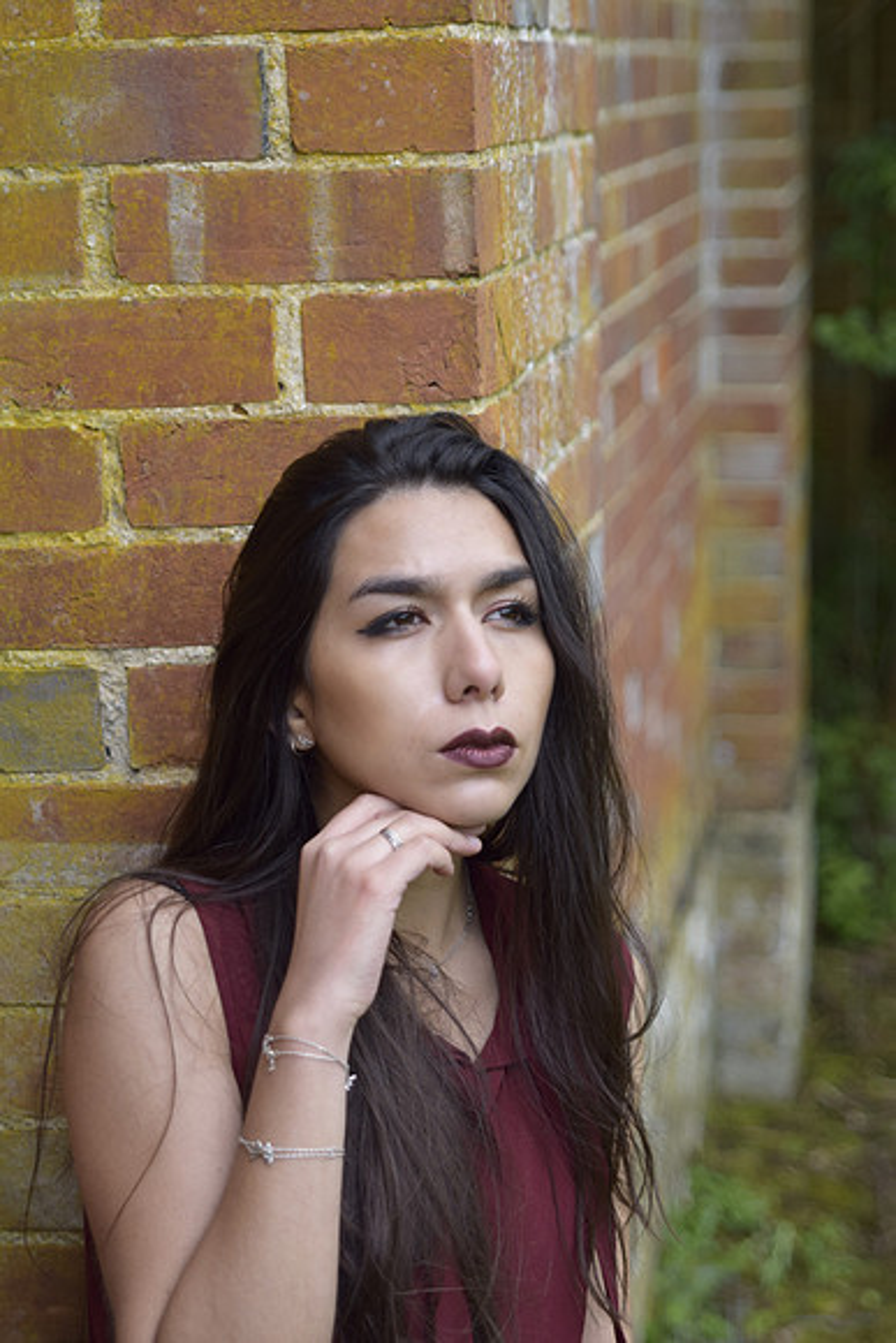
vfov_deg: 20.9
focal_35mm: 98
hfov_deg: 14.0
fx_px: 3638
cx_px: 448
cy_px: 672
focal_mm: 65
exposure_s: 1/640
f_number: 2.8
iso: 200
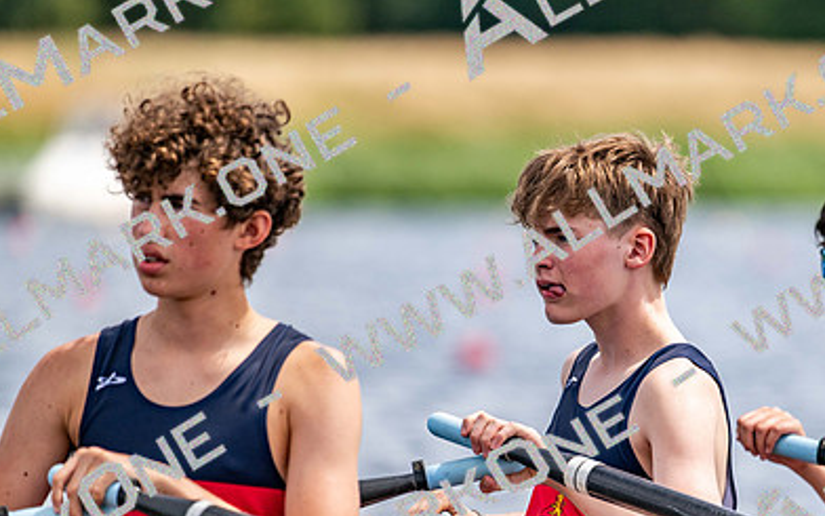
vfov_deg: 2.2
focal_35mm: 604
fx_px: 13580
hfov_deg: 3.5
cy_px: 389
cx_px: 577
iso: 320
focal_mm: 400
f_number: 4.5
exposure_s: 1/2500
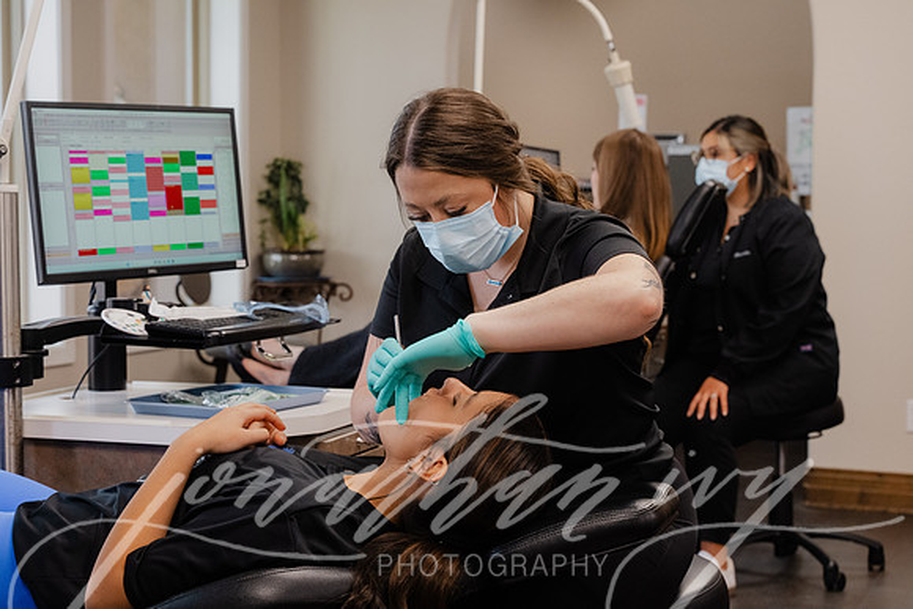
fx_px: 1674
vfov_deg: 20.6
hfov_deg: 30.5
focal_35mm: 66
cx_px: 456
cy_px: 304
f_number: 6.3
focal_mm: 66
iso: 5000
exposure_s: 1/160
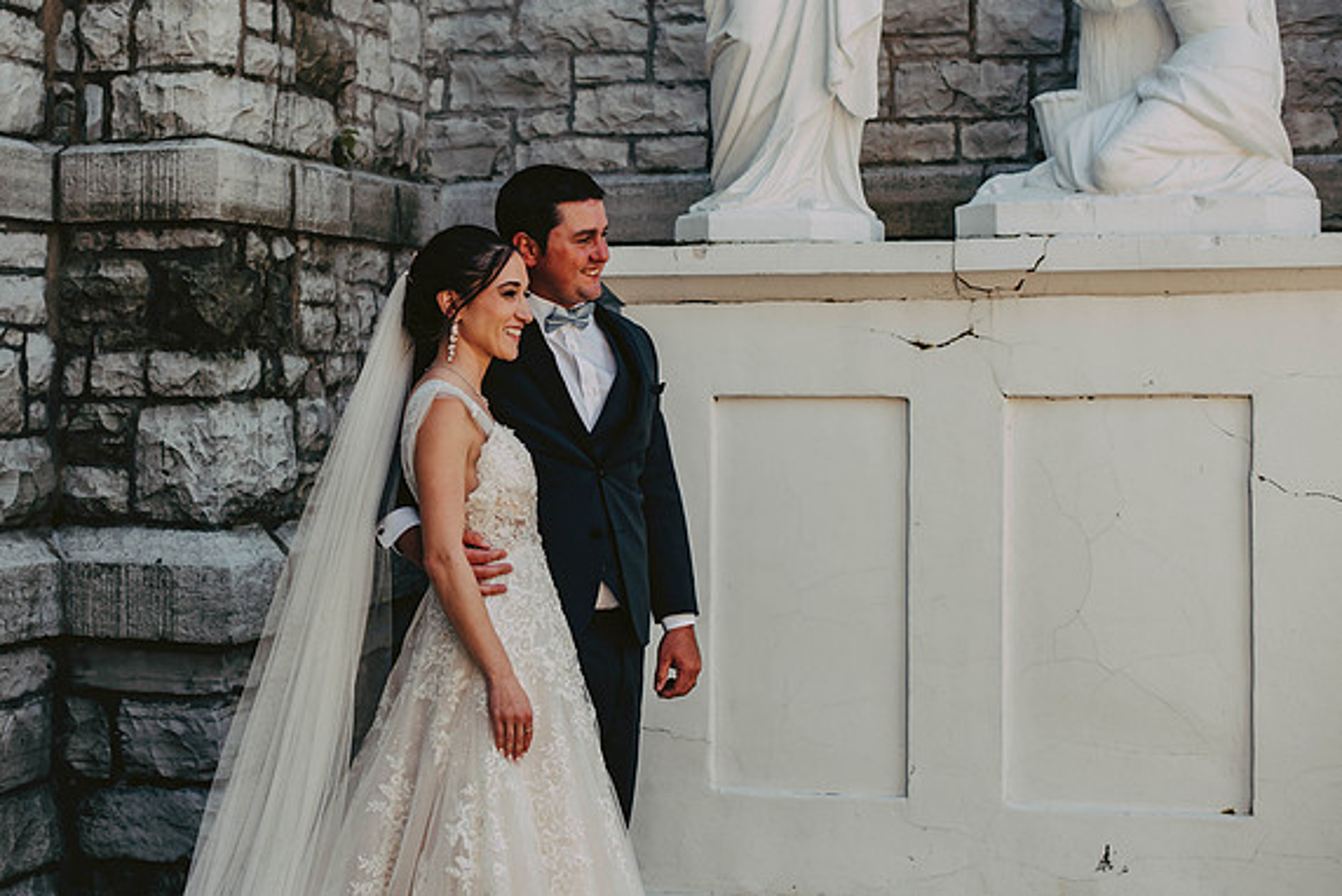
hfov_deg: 32.2
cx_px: 517
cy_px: 343
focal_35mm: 62
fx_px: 2312
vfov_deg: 21.9
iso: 200
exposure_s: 1/400
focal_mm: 50
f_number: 2.8
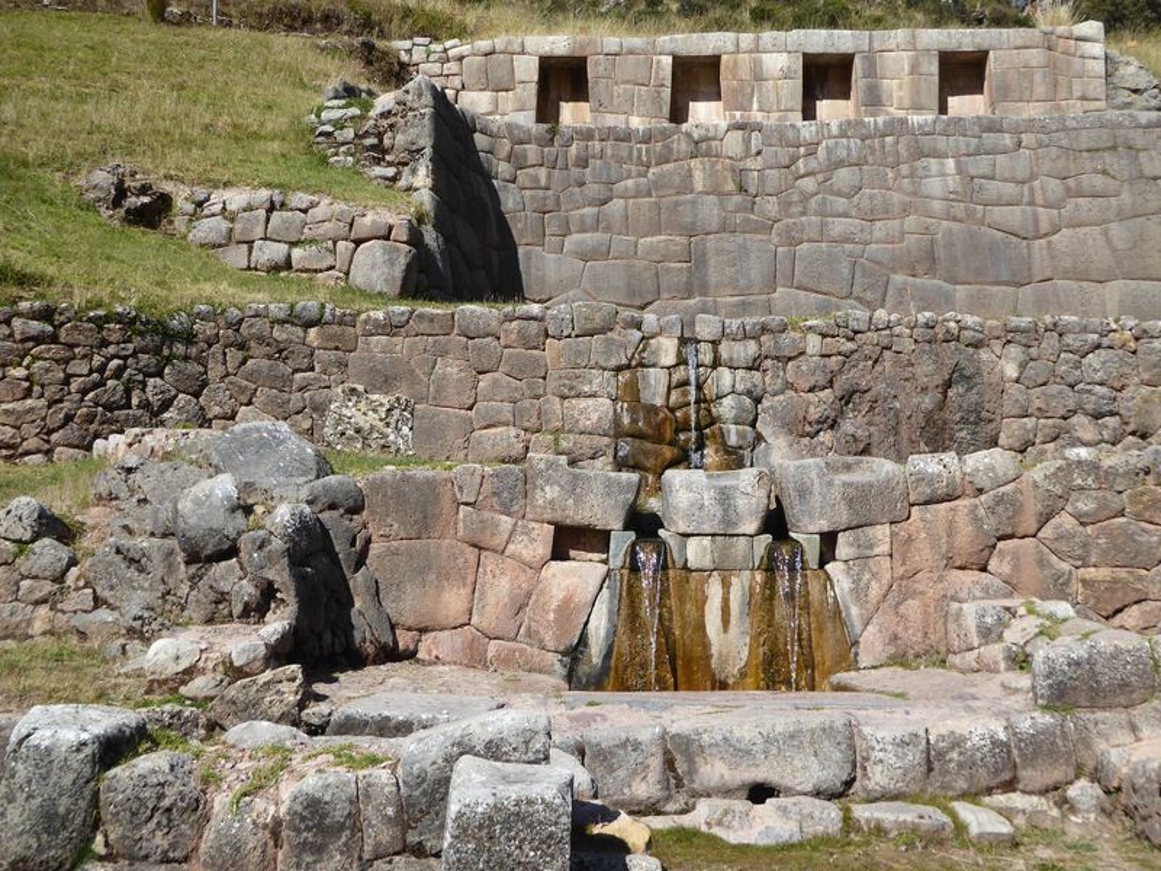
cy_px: 436
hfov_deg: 51.4
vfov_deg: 39.7
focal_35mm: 36
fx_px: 1207
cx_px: 580
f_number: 3.7
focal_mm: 6.3
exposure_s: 1/640
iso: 80
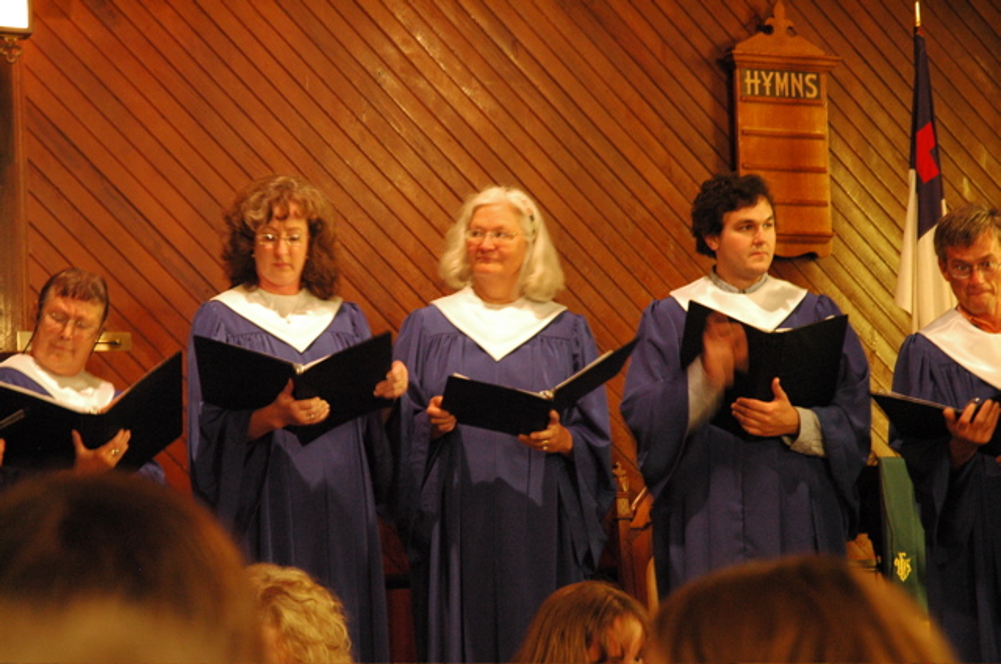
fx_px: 2499
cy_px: 332
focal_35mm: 90
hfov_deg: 22.6
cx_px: 500
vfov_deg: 15.1
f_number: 5.6
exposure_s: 1/8
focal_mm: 60
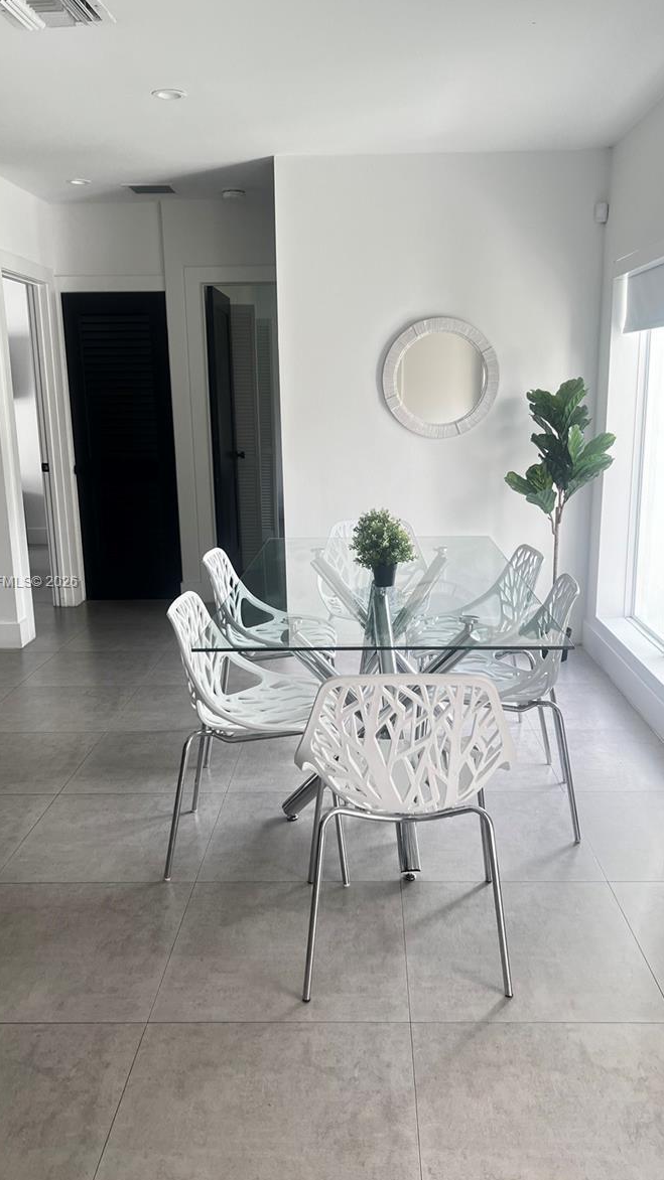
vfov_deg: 66.1
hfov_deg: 40.2
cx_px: 345
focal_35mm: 29
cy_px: 583
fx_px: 908
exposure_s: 1/168
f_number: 1.5
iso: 64
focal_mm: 5.7
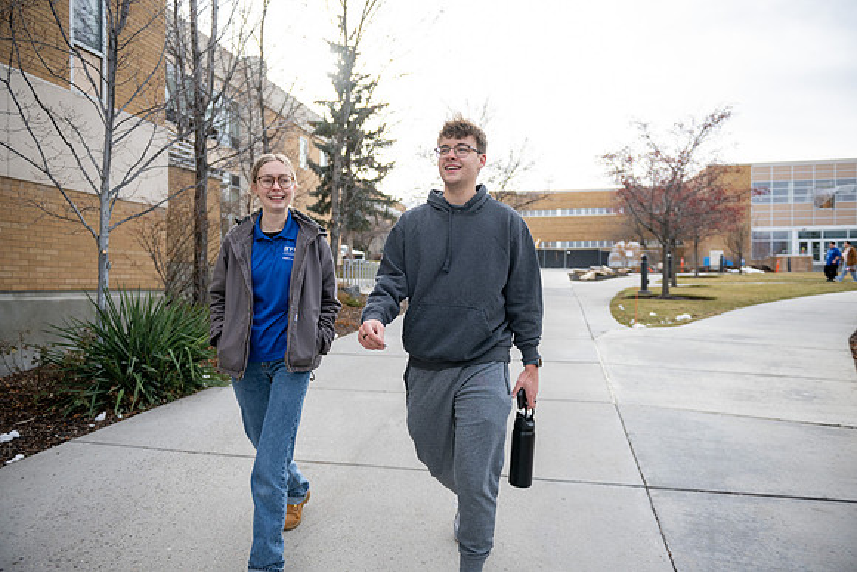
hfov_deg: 73.7
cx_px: 428
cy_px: 286
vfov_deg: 53.2
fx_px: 571
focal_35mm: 24
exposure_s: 1/2000
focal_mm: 24
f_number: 2.8
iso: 400
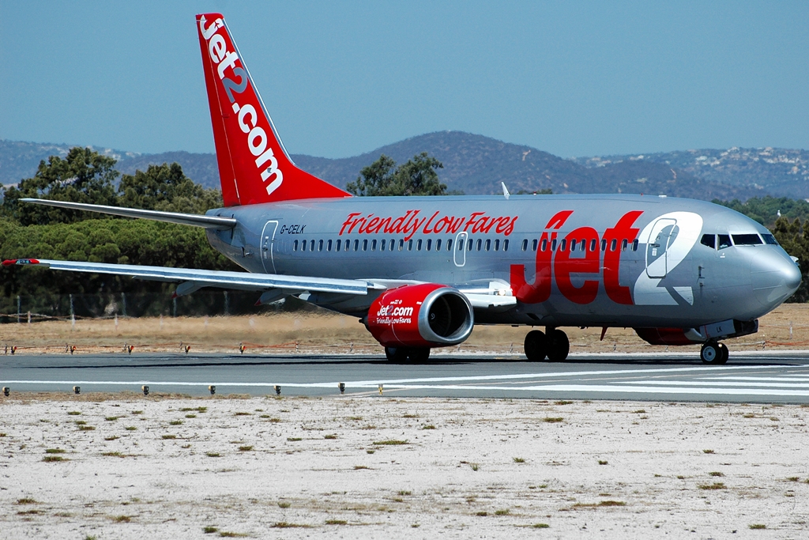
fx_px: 7416
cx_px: 404
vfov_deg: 4.2
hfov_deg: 6.2
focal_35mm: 330
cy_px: 270
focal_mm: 220
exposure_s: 1/2500
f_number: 6.3
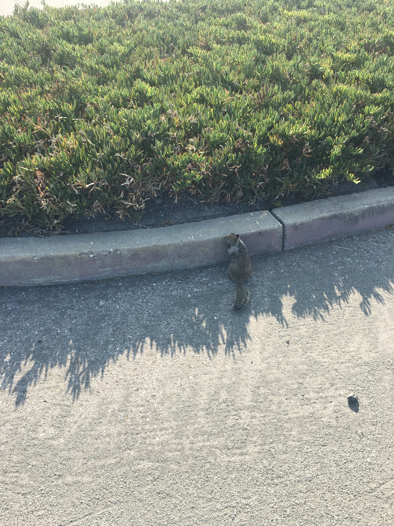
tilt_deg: -39.5
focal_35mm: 29
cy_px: 263
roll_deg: +1.4
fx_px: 440
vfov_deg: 61.7
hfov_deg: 48.2
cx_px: 197
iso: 25
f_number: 2.2
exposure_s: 1/447
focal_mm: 4.15
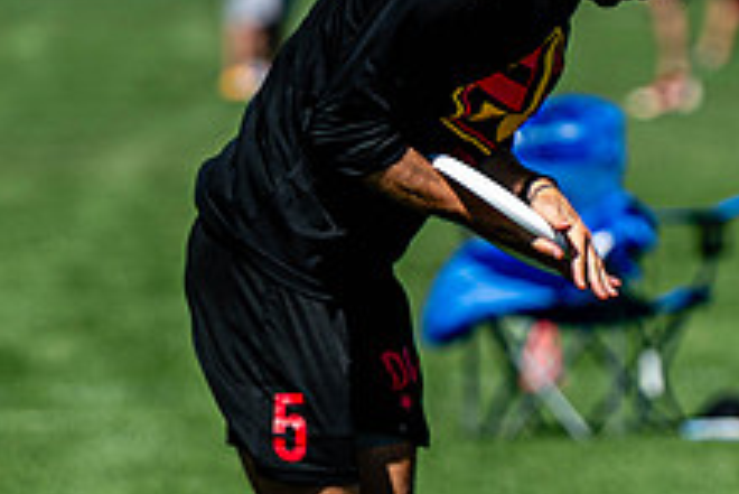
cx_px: 846
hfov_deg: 2.0
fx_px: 20808
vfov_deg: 1.4
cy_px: 609
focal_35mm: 1013
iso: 100
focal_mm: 200
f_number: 3.2
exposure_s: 1/2500
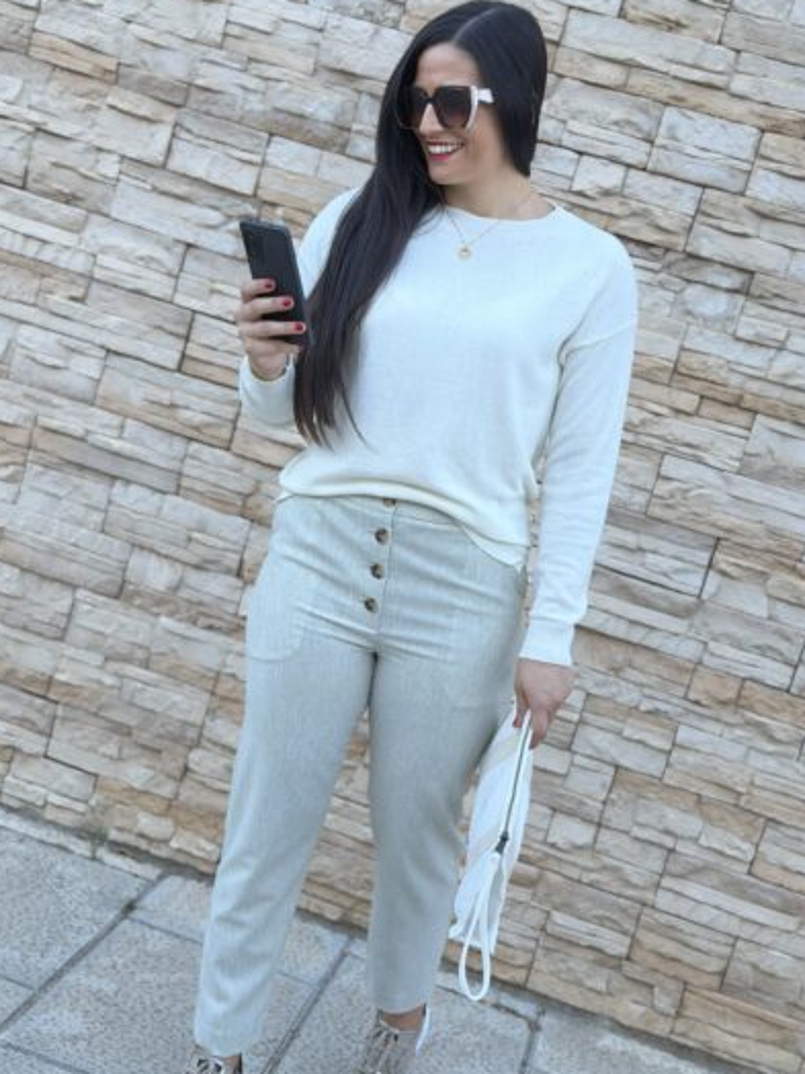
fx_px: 1705
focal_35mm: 55
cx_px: 385
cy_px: 588
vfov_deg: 34.9
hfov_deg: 26.6
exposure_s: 1/490
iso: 64
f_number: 1.78
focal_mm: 6.76
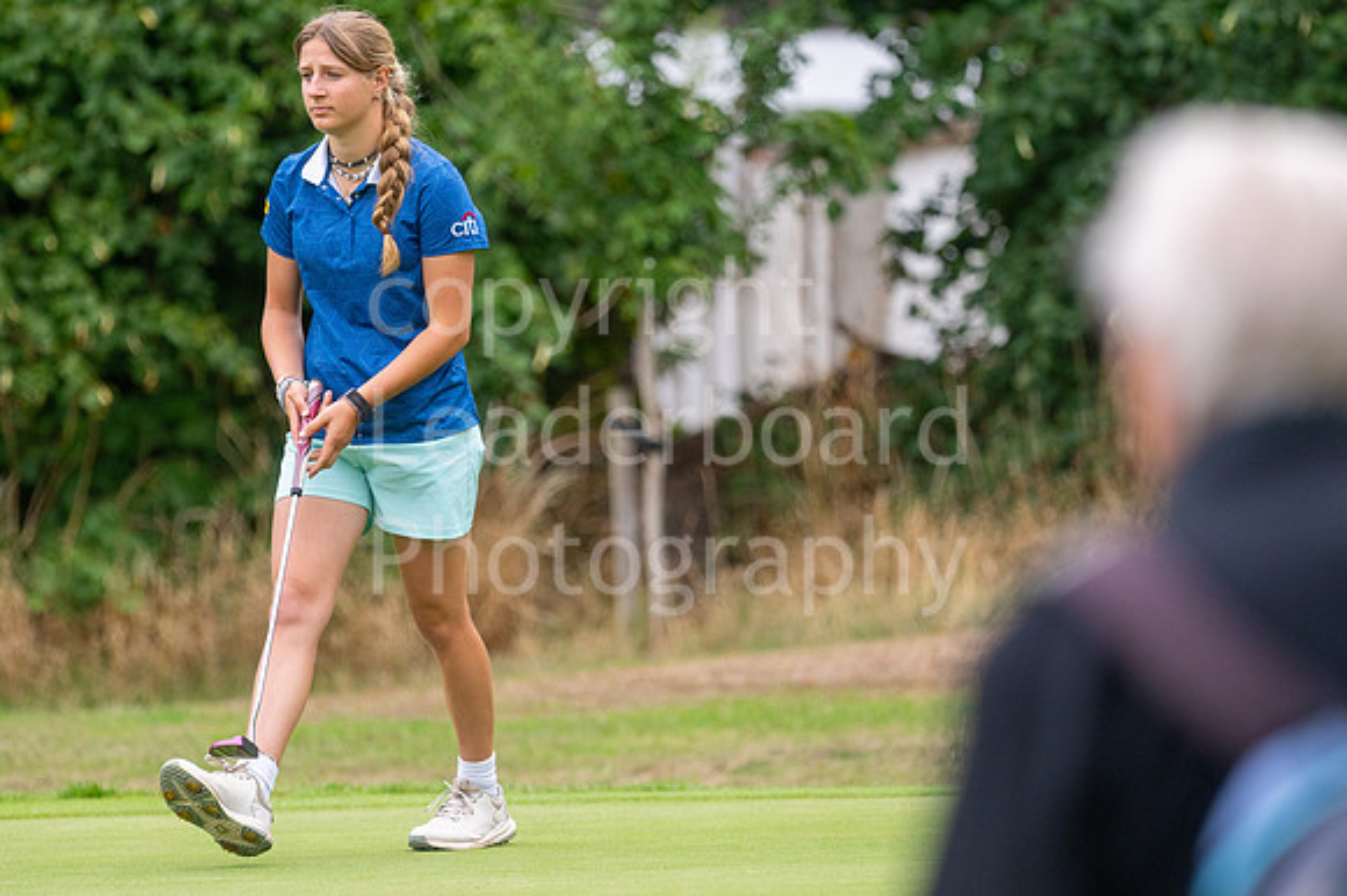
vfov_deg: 3.1
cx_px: 674
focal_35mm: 450
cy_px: 448
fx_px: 16827
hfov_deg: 4.6
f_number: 4
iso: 500
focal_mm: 300
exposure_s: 1/2000
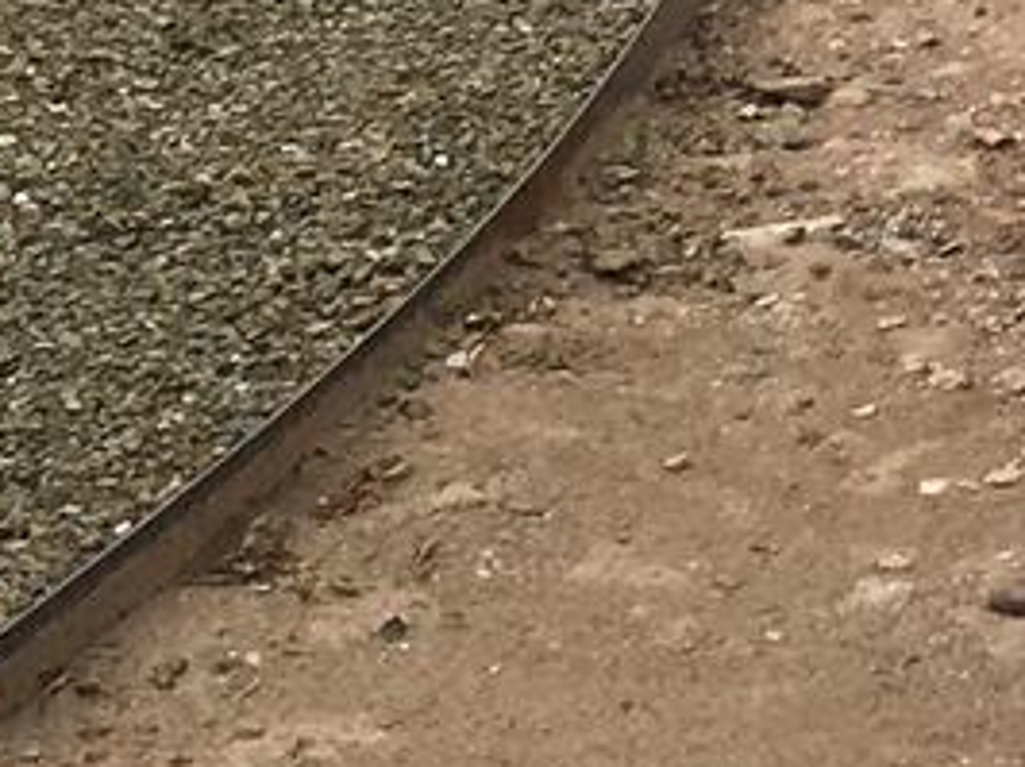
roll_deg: +0.8
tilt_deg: +1.9
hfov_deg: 8.1
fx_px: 6508
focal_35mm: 220
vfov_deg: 6.3
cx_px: 2720
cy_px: -1322
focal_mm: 4.15
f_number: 2.2
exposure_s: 1/668
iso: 25
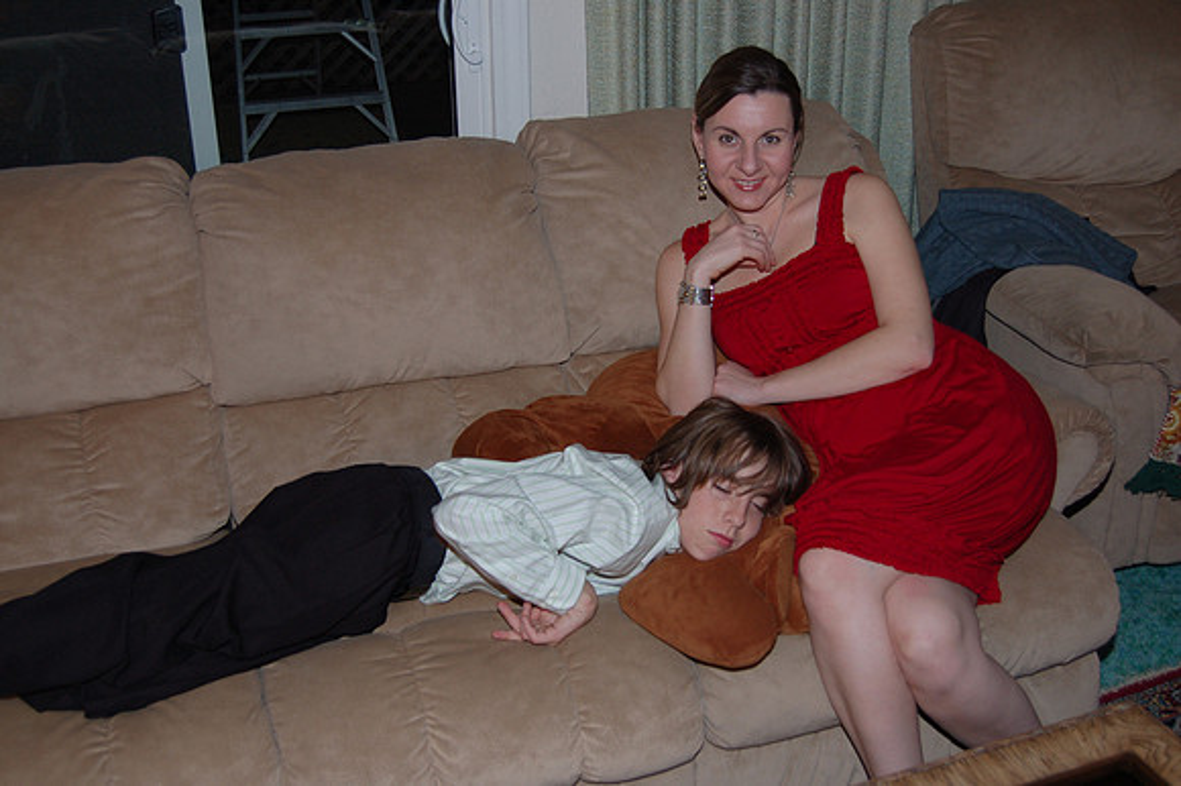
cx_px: 590
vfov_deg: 34.2
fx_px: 1279
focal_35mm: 39
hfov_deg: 49.6
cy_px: 393
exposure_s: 1/60
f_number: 4.2
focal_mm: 26
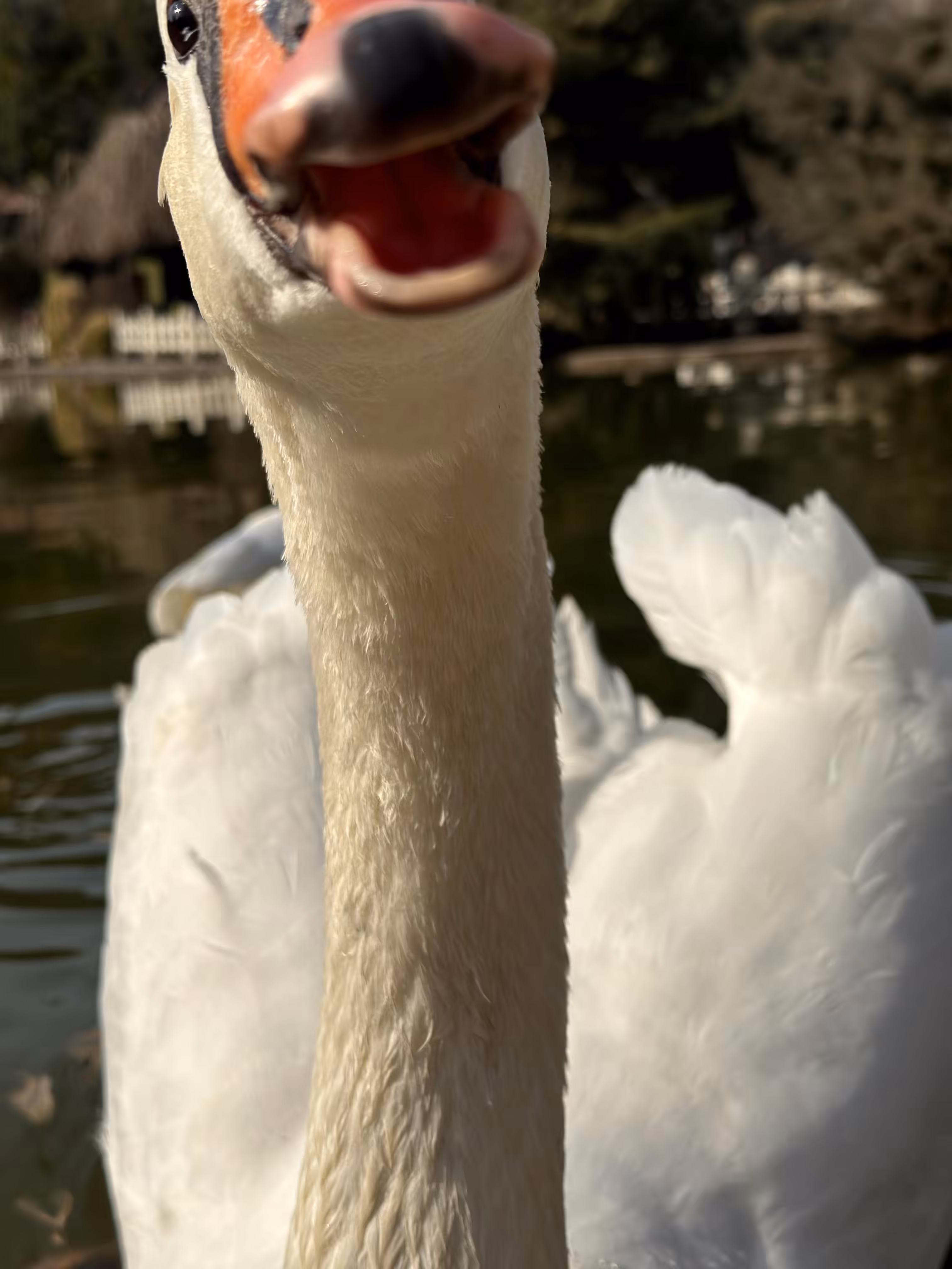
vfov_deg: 39.7
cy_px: 634
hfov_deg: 30.3
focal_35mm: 48
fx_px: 1760
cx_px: 476
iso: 100
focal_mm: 6.86
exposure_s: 1/9804
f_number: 1.78
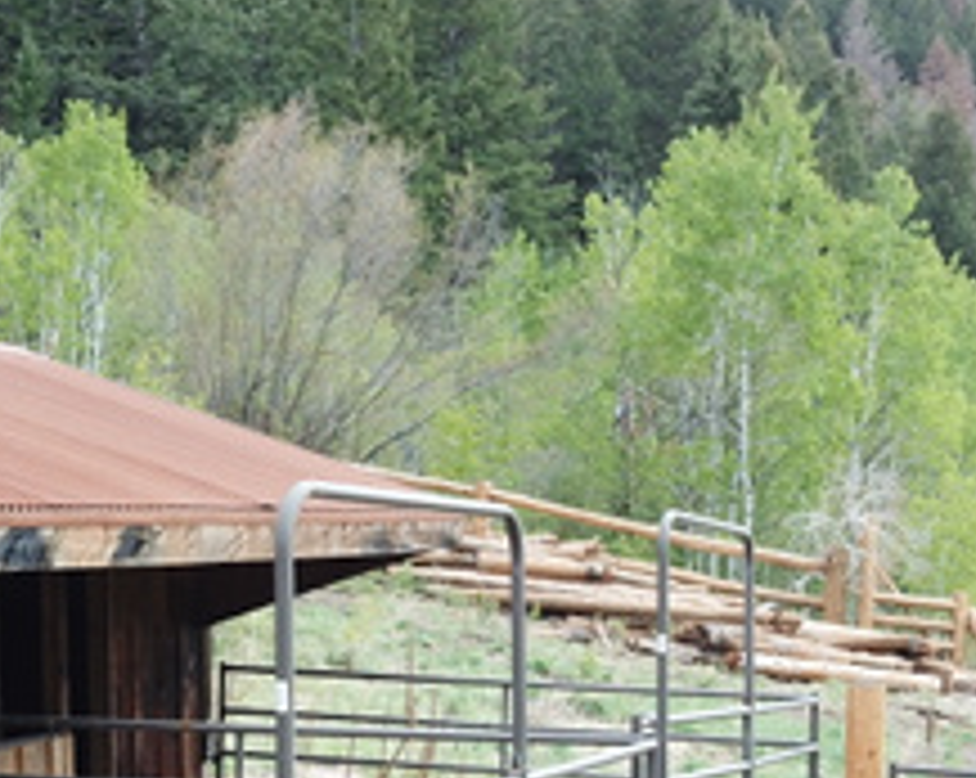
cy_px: 675
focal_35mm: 75
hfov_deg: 25.4
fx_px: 2164
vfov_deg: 20.1
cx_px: 513
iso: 100
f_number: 2.2
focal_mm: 4.7
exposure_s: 1/196
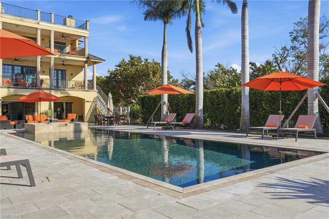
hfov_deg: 62.0
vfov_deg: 43.5
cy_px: 110
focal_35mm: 30
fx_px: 274
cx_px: 164
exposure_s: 1/3200
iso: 400
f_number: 9
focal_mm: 30
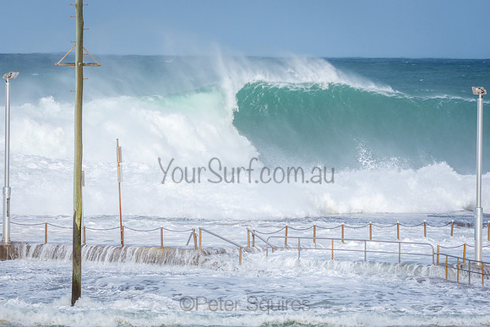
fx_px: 4084
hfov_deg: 6.9
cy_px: 164
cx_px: 245
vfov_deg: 4.6
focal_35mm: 300
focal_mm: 200
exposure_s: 1/640
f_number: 6.3
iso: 200
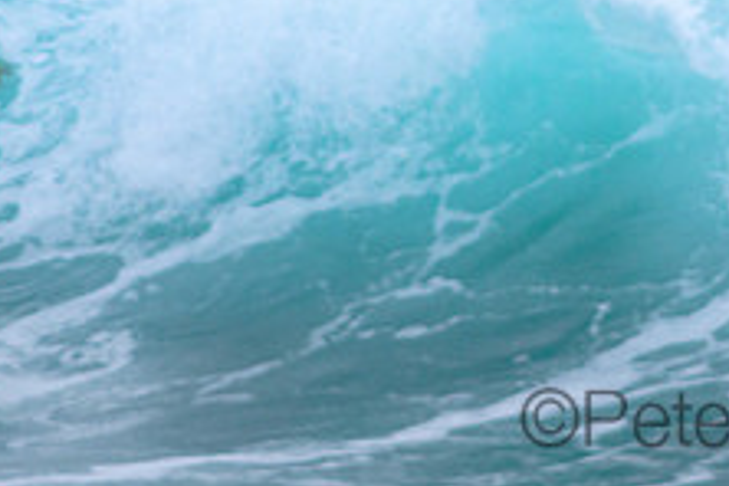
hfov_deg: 1.4
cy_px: -300
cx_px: 767
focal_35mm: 1437
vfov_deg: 1.0
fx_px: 29097
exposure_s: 1/2000
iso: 640
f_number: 5.6
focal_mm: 400
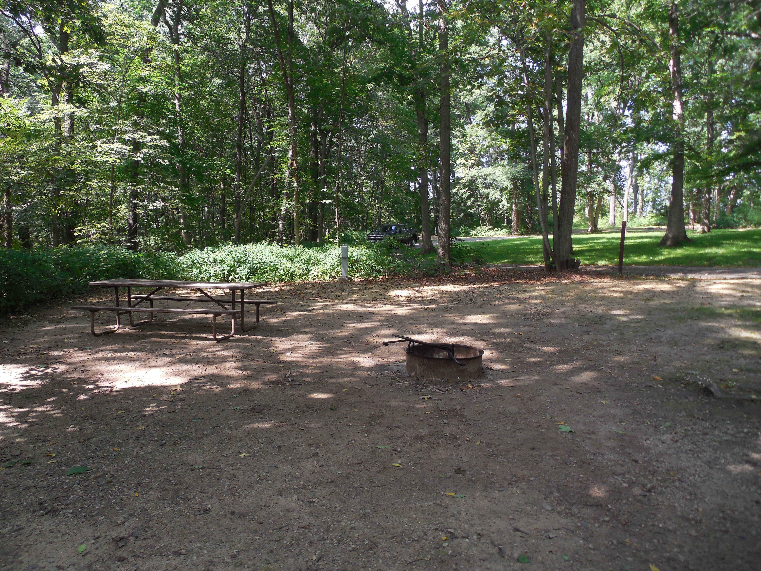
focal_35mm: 25
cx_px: 380
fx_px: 550
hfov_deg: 69.4
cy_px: 286
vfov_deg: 54.9
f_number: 3.3
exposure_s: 1/125
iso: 125
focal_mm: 4.5
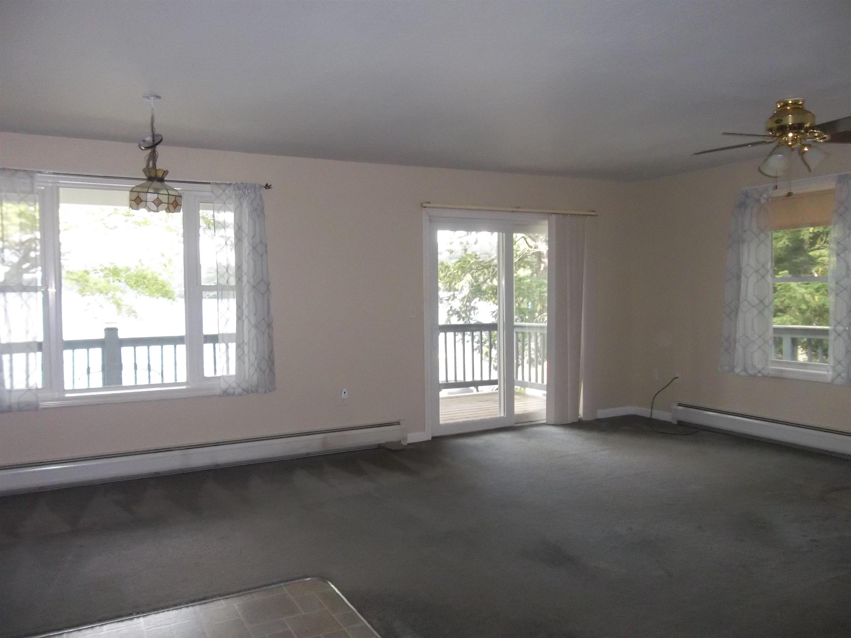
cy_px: 319
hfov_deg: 65.3
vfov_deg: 51.4
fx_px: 664
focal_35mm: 27
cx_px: 426
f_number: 3.5
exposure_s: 1/60
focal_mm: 4.9
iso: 320
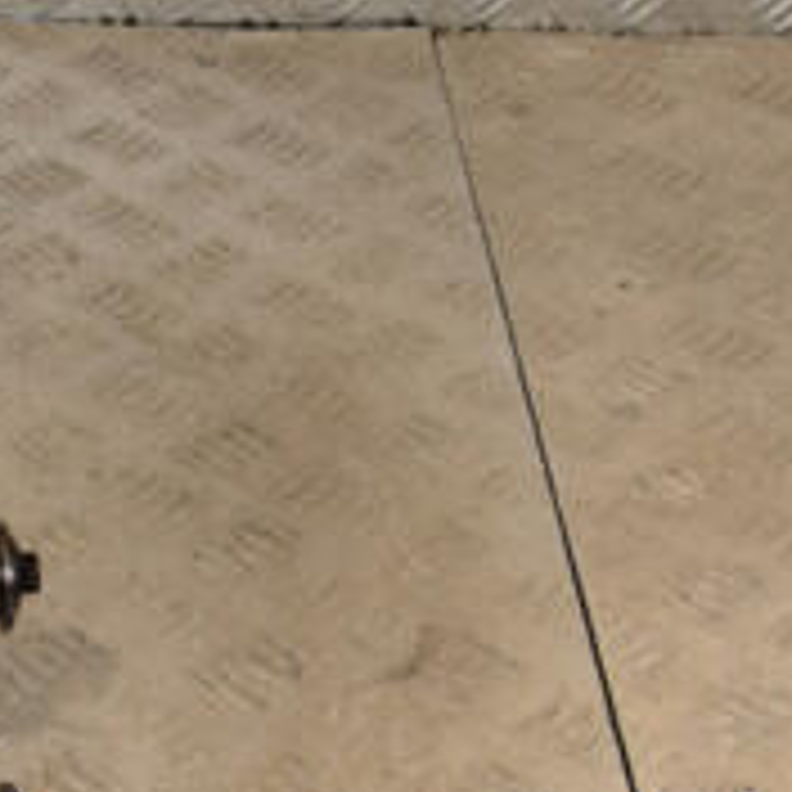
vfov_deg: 15.4
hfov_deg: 14.4
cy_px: 464
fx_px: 2925
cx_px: -400
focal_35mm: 113
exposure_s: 1/200
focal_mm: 26
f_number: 8
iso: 800
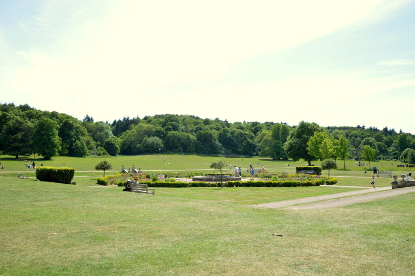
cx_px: 208
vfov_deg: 43.5
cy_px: 138
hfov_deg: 62.0
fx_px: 346
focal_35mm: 30
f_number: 11
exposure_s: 1/200
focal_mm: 20
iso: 400
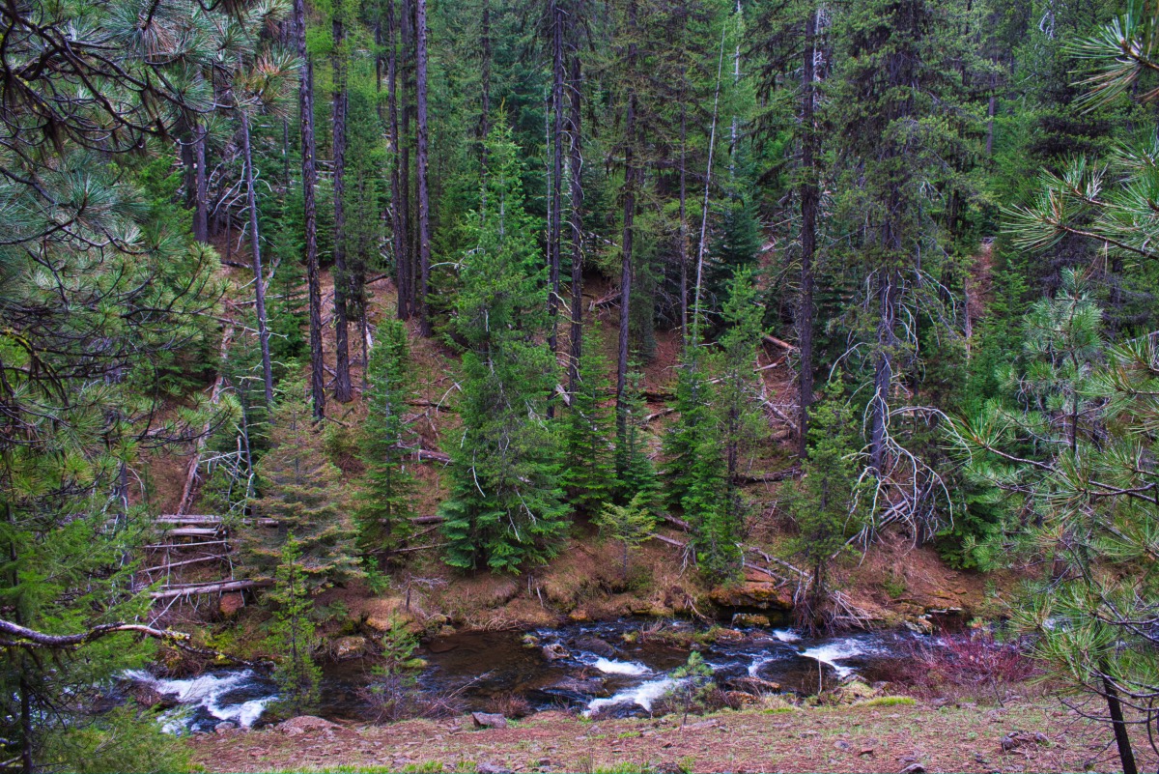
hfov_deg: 61.9
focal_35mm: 30
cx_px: 580
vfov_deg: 43.6
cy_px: 387
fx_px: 966
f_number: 7.1
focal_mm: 20
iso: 400
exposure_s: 1/30
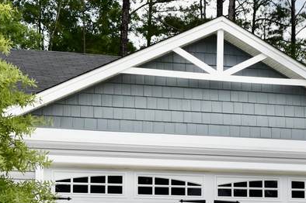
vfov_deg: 11.7
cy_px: 158
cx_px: 292
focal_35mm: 117
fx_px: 994
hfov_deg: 17.2
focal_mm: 24
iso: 100
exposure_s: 1/1000
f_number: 3.8
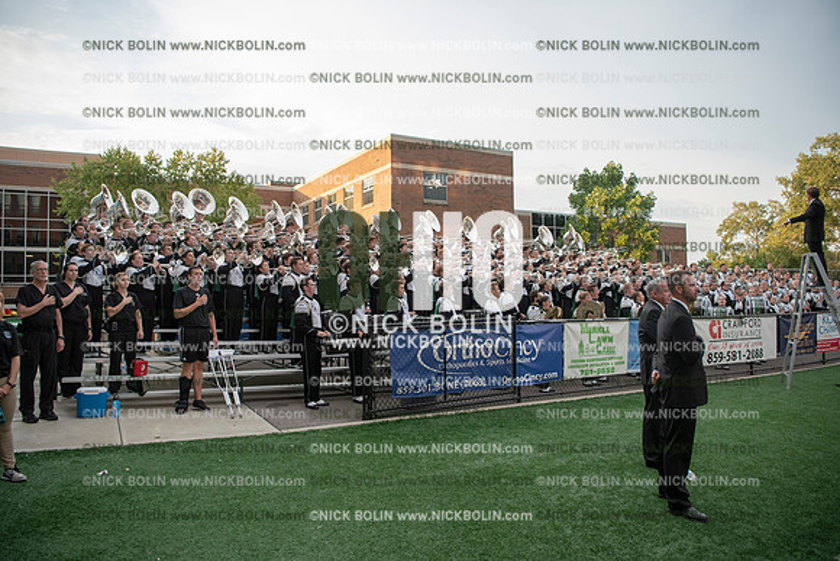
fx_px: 560
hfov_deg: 73.7
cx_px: 420
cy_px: 280
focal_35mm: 24
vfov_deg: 53.2
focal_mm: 24
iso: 800
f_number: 3.2
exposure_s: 1/1250
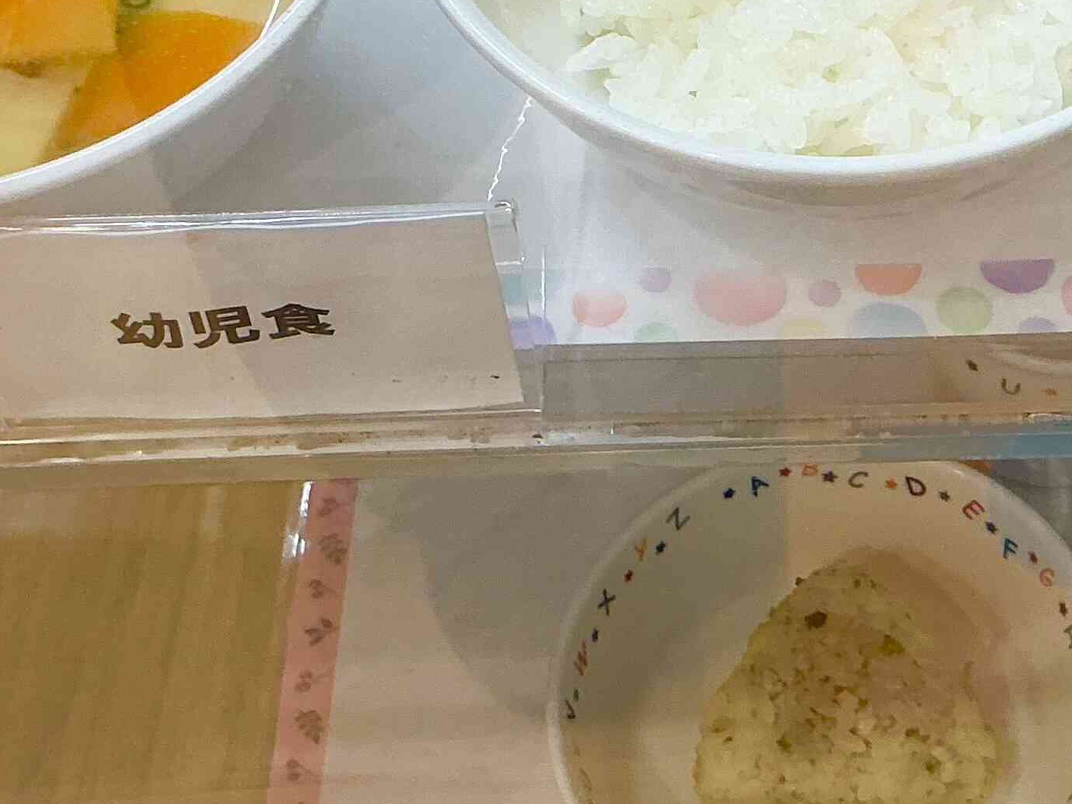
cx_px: 1059
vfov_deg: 17.1
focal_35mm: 85
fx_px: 2632
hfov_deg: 22.2
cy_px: 71
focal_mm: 3
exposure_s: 1/60
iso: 40
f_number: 1.8
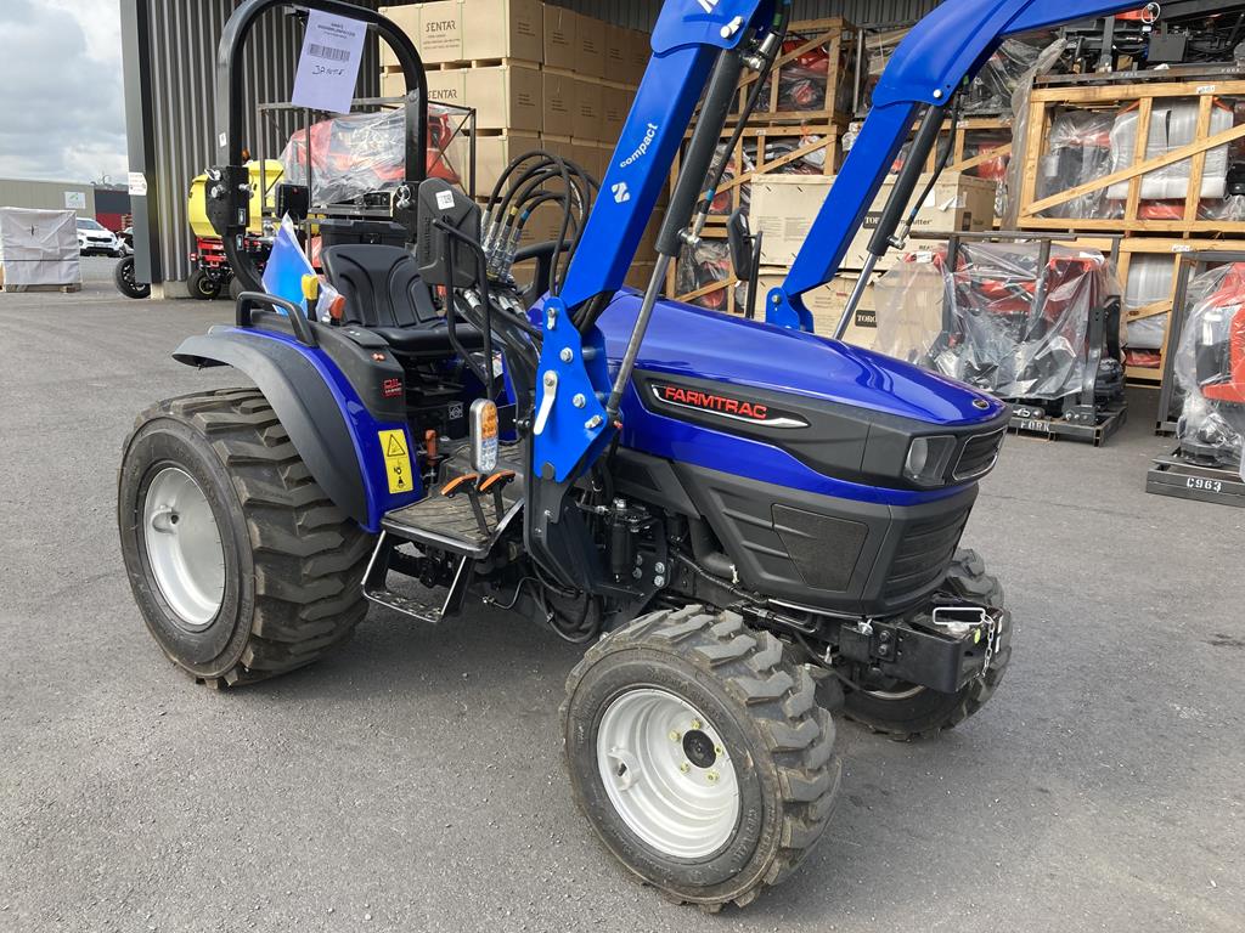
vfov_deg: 49.7
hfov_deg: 63.4
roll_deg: -2.8
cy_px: 466
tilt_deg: -11.5
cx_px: 622
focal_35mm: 28
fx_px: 1007
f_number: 1.8
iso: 20
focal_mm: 3.99
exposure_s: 1/355
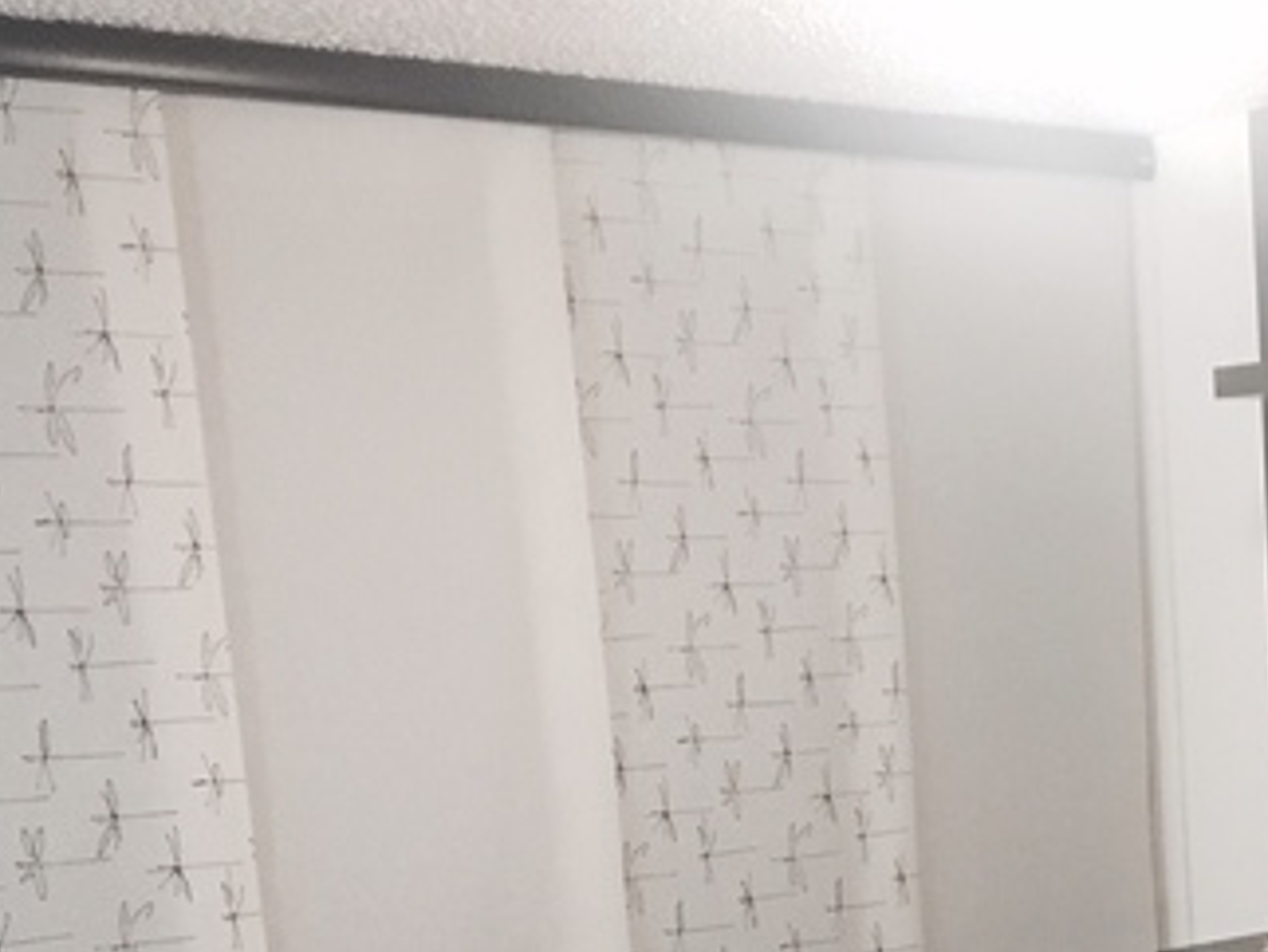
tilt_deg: -9.6
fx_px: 2639
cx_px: 1229
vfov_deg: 19.4
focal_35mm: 72
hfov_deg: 25.8
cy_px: 1109
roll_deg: +2.5
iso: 250
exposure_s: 1/15
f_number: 2.2
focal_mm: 4.15
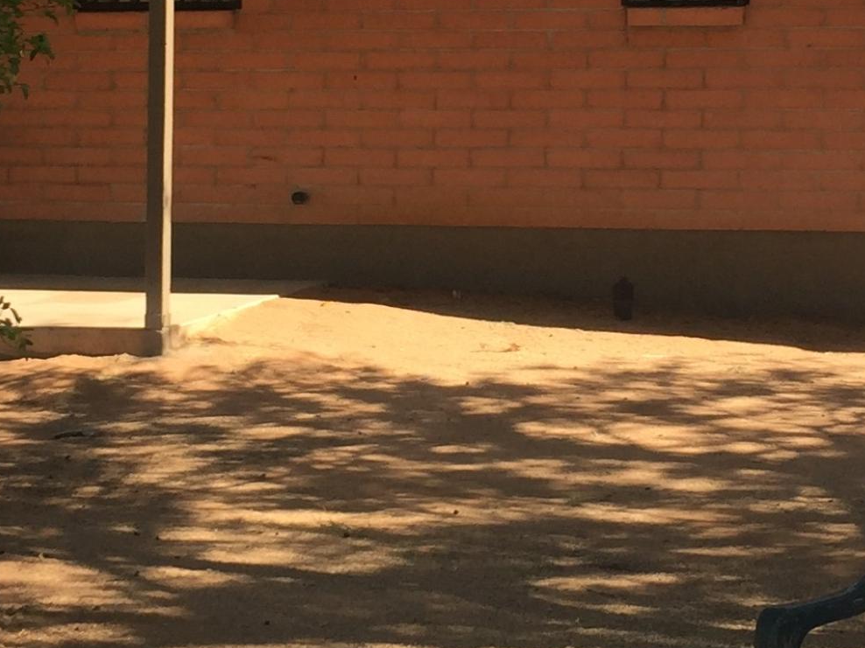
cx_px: 340
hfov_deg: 22.2
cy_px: 5
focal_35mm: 88
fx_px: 2199
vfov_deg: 16.4
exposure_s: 1/842
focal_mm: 4.15
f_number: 2.2
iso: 32
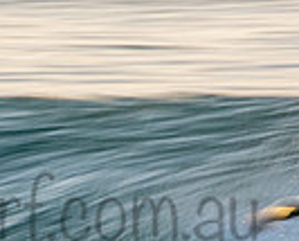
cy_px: 188
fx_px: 27130
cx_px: 20
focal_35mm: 3059
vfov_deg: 0.5
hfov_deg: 0.6
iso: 100
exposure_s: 1/15
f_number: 22
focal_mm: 500
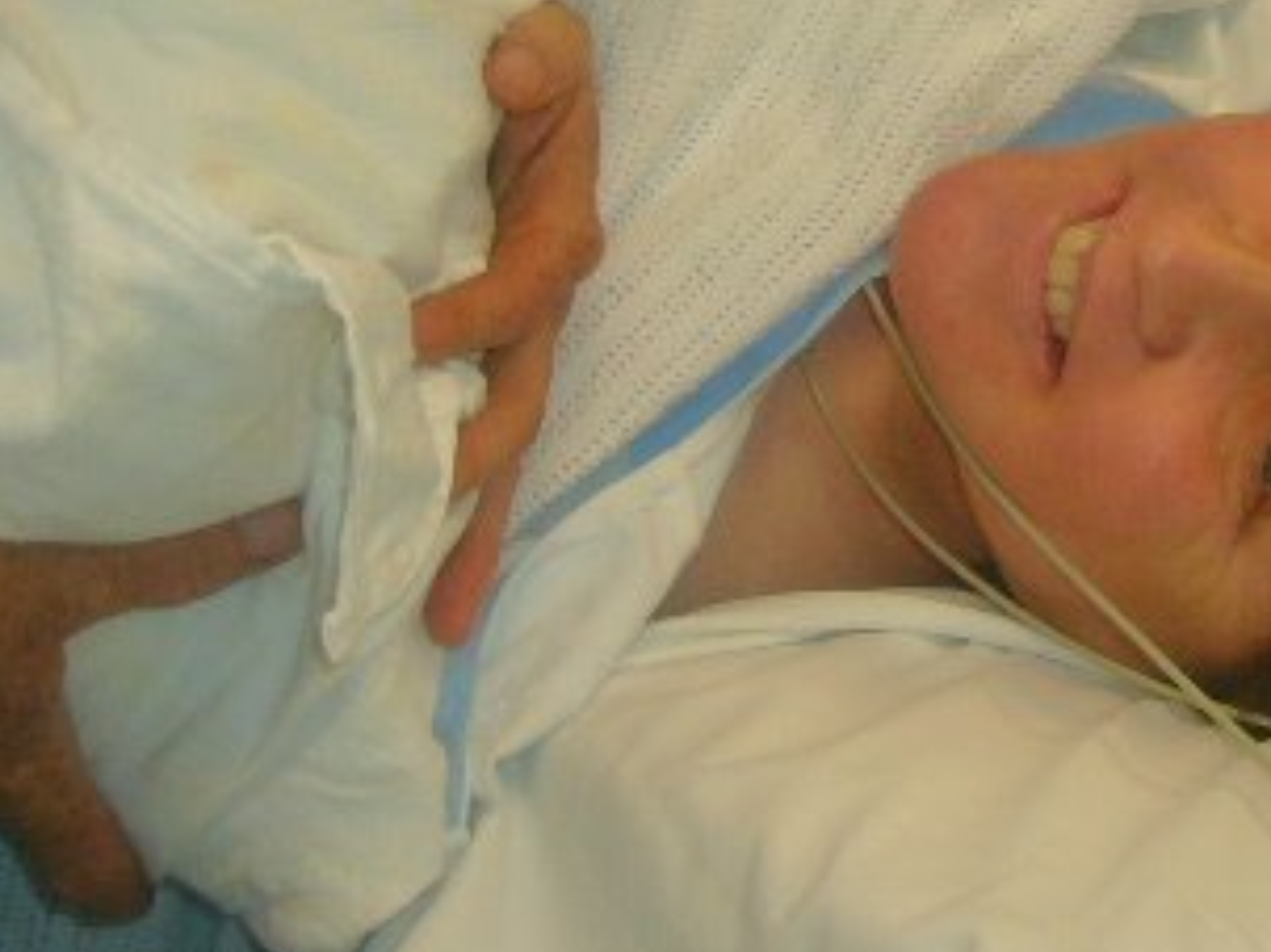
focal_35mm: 74
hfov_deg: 26.2
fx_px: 2716
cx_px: 835
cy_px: 42
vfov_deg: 19.4
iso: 100
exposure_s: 1/60
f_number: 2.8
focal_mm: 5.8
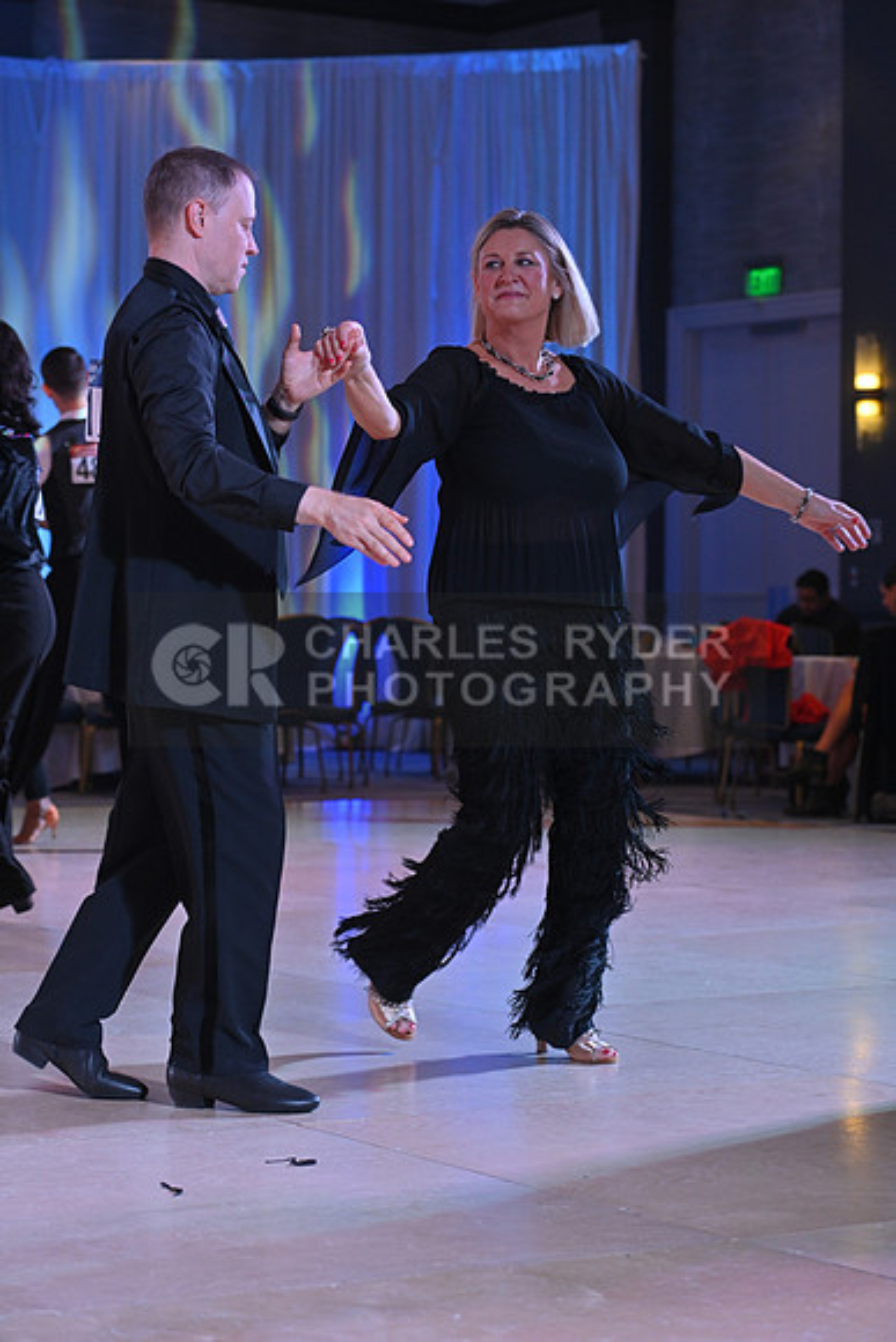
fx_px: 3209
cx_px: 448
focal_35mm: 86
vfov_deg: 23.6
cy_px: 671
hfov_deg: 15.9
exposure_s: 1/250
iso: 1600
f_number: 5
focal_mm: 86
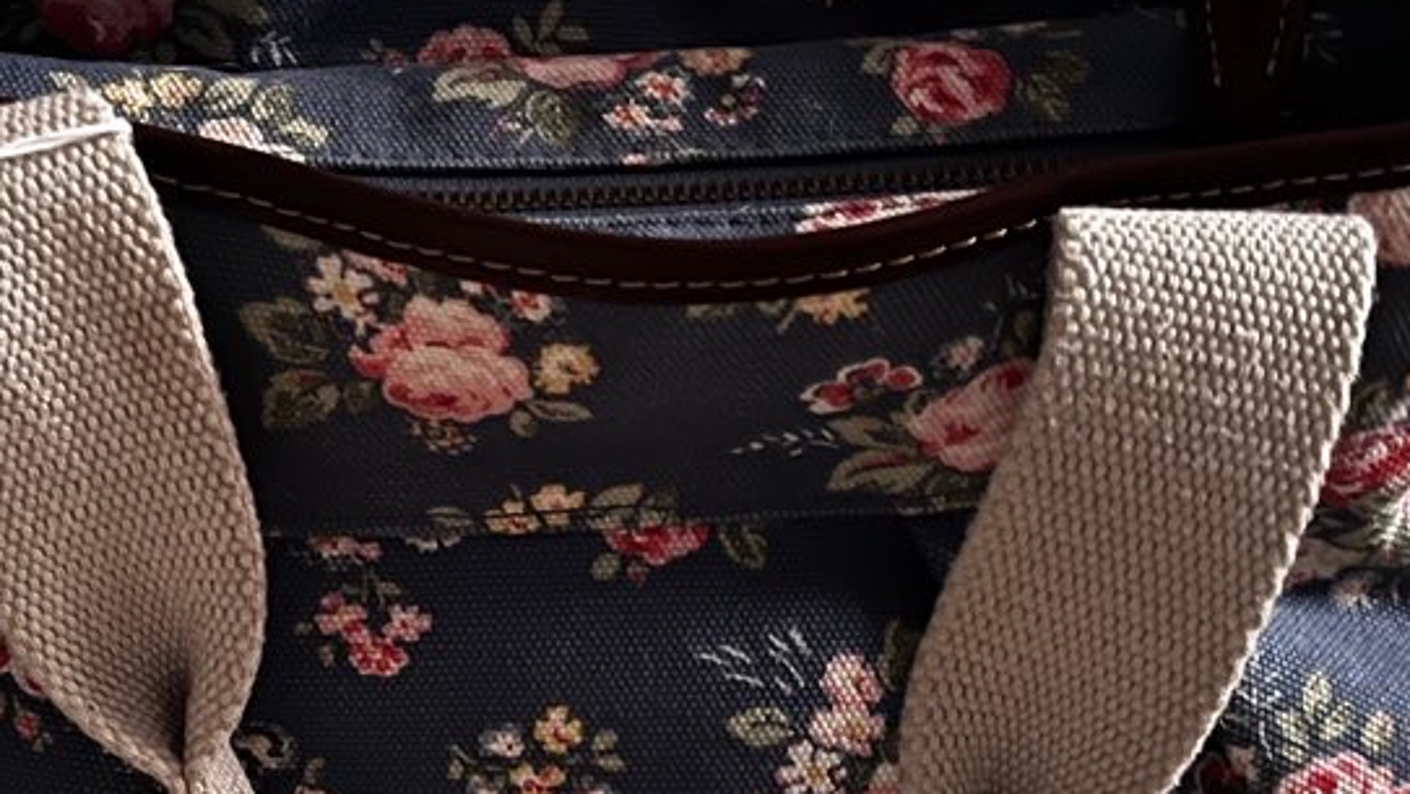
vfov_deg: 17.7
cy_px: 527
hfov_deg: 30.8
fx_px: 2543
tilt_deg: -46.0
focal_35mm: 68
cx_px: 473
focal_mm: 5.1
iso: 640
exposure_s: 1/10
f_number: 1.6
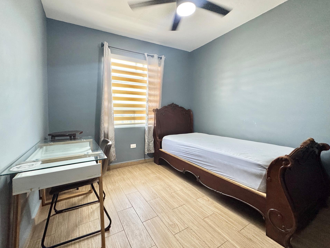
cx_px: 160
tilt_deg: -1.3
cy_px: 117
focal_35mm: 15
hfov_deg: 98.1
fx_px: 143
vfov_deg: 81.7
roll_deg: +0.3
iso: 250
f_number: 2.2
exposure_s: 1/60
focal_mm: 2.22
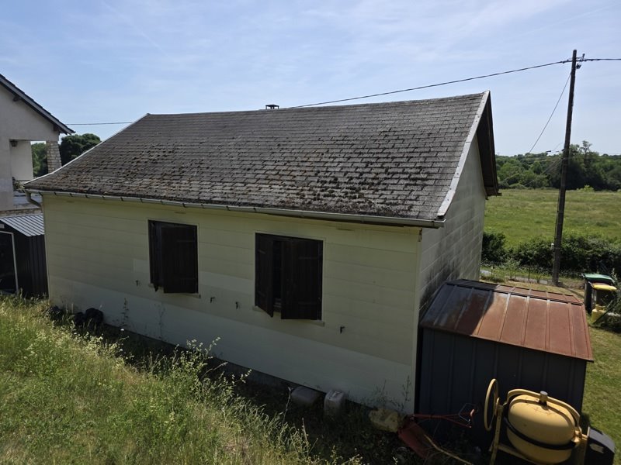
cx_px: 310
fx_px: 413
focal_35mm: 23
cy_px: 232
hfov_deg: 73.9
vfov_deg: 58.9
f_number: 1.7
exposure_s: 1/7061
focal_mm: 6.3
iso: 80
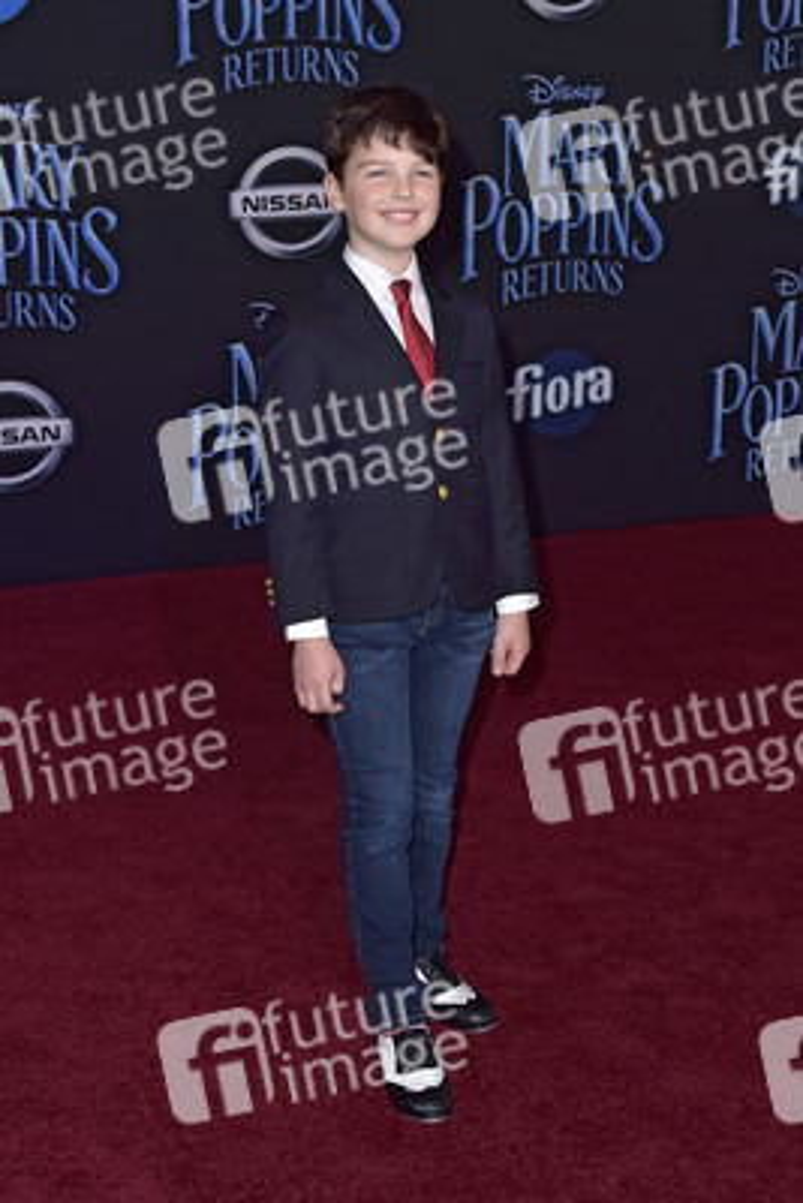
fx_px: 1939
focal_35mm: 58
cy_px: 602
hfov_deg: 23.4
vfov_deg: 34.5
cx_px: 402
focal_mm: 58
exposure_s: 1/250
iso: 400
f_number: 6.3
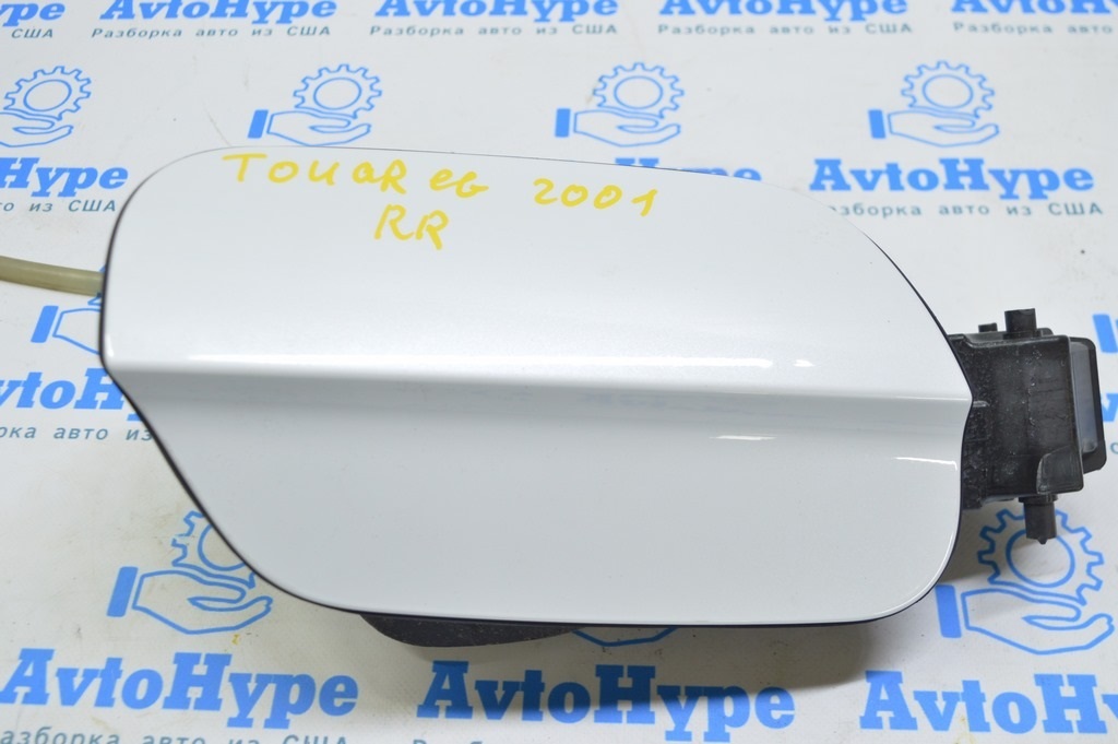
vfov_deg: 34.2
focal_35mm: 39
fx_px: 1210
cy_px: 372
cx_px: 559
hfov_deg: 49.6
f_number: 5.6
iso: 400
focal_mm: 26
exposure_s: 1/20
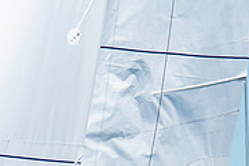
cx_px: 95
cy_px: 242
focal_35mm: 1443
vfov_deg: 1.0
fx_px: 9988
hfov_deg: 1.4
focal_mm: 300
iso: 500
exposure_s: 1/5000
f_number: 5.6
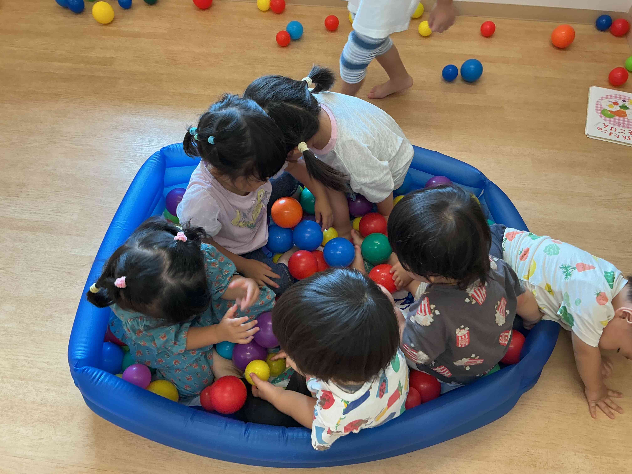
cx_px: 316
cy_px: 237
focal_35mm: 29
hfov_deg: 61.7
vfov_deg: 48.2
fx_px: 529
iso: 40
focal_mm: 3
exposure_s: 1/60
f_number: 1.8
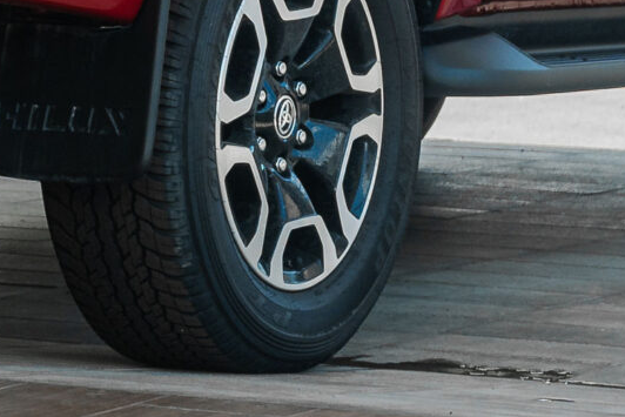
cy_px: -374
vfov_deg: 4.0
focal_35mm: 337
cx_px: -177
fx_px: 5852
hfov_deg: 6.1
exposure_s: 1/160
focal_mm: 70
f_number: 7.1
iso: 250
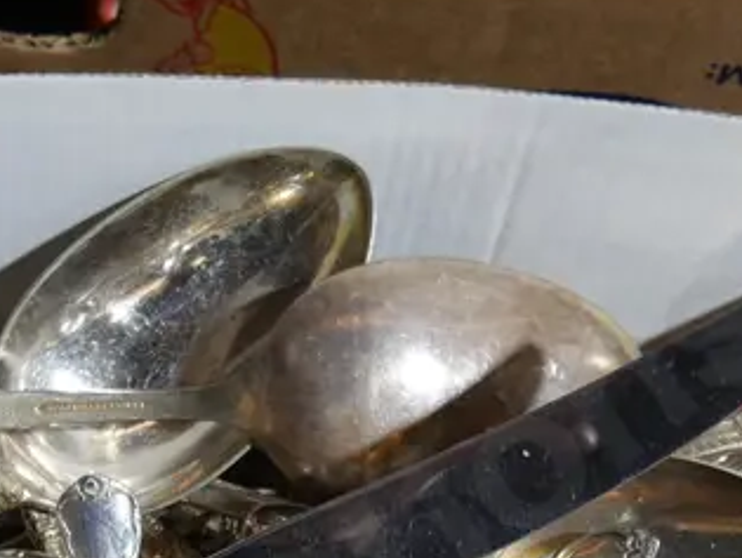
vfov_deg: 15.6
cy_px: 682
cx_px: 247
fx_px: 1953
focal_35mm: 91
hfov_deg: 21.4
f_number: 3.5
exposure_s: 1/60
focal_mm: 14
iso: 320
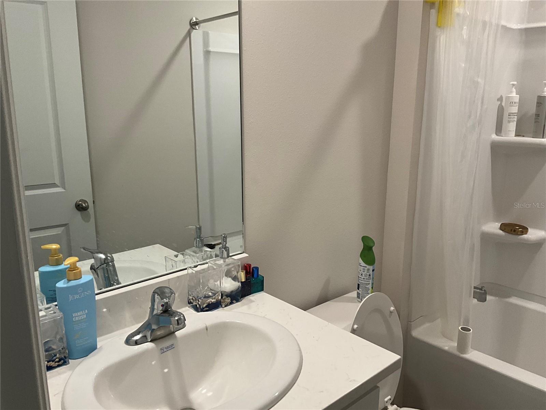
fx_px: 457
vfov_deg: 48.2
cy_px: 205
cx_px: 273
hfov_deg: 61.7
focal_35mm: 29
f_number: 1.8
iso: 64
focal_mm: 3
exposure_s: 1/79
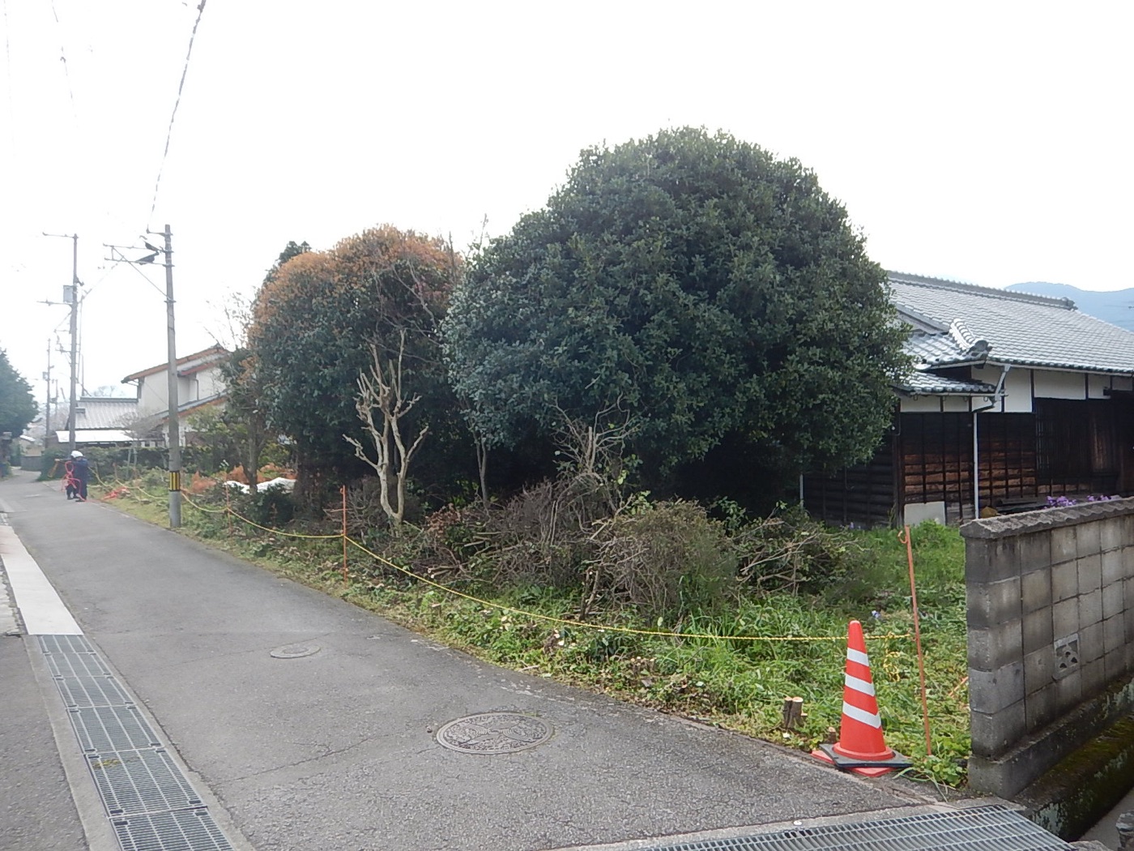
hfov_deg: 71.6
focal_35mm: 24
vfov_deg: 56.8
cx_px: 567
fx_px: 786
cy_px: 426
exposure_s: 1/500
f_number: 2.8
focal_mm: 4.3
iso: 125
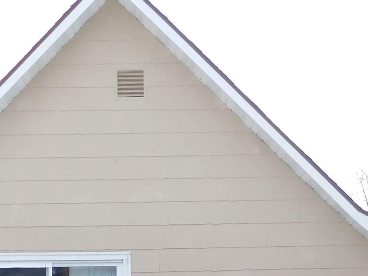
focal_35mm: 111
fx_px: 1180
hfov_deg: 17.7
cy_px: 405
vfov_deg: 12.7
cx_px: 104
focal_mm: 6.2
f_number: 3.8
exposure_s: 1/640
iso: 125
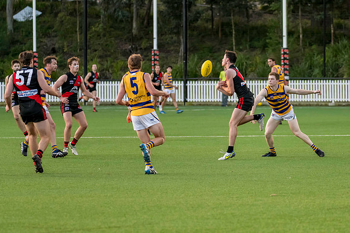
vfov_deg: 5.2
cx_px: 267
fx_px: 2576
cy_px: 135
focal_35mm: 265
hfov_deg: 7.8
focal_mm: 170
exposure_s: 1/1250
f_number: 4
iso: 3200
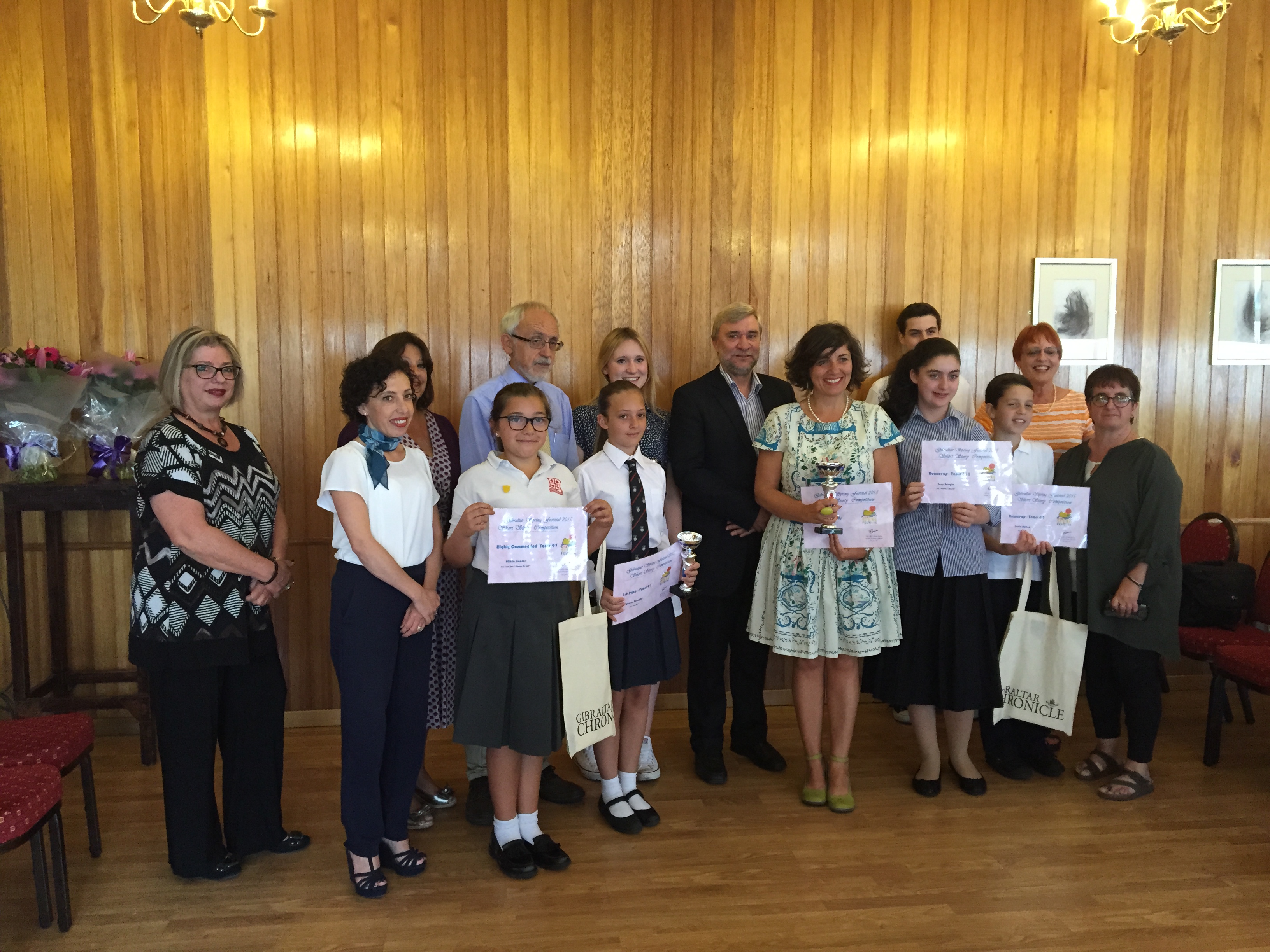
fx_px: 1064
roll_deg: +0.3
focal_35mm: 29
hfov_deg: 61.7
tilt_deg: -6.3
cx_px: 635
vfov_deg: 48.2
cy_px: 476
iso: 200
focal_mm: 4.15
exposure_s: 1/30
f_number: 2.2
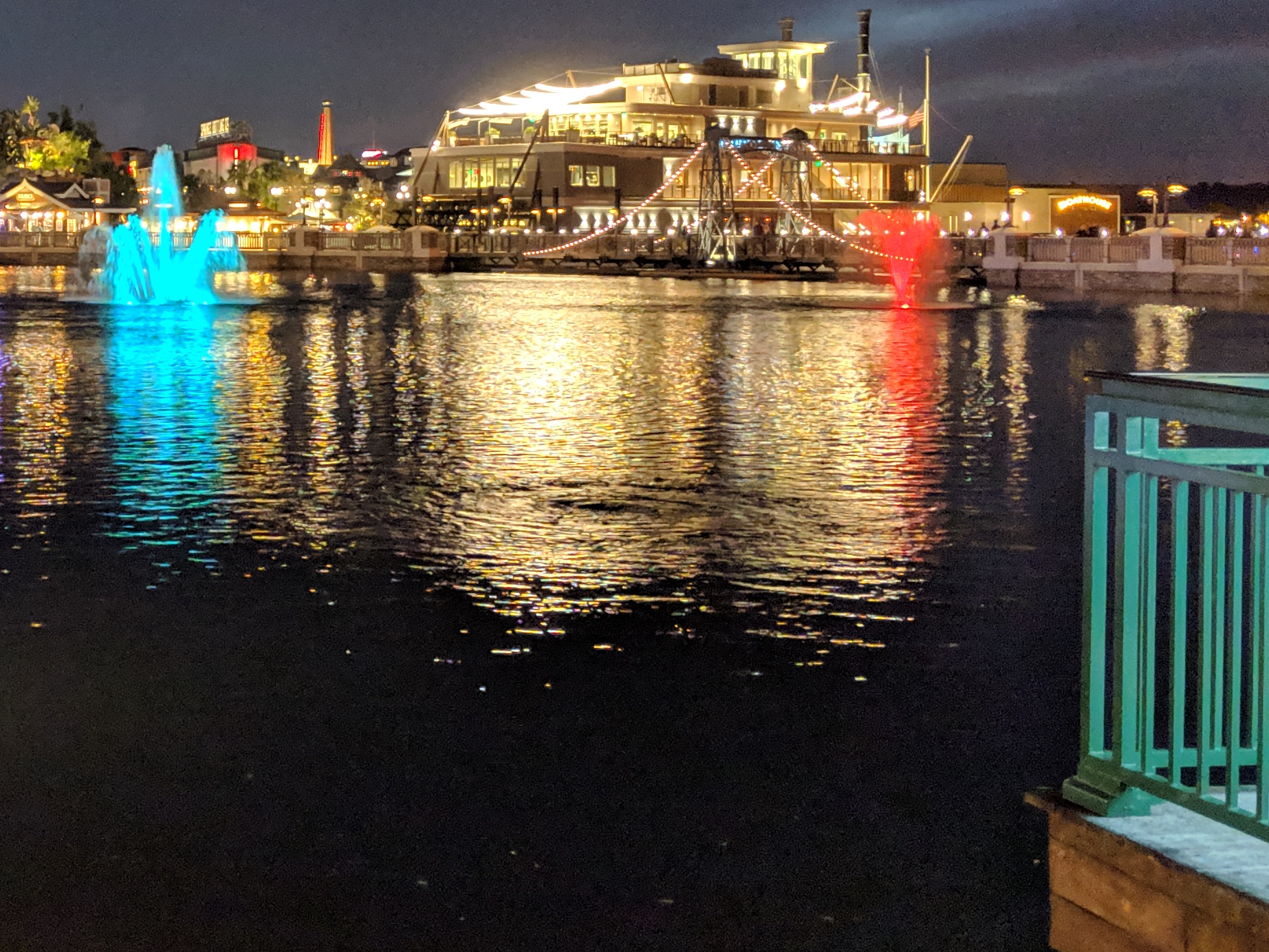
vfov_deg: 24.5
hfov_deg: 31.3
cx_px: 138
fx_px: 2163
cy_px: 228
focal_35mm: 59
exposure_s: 1/17.1
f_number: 1.8
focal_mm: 4.44
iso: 395
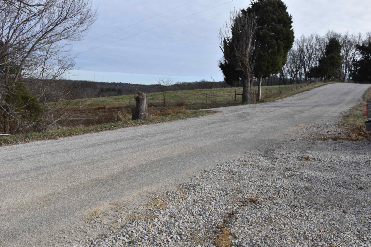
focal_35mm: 30
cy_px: 124
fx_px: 309
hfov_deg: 61.9
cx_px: 186
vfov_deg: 43.6
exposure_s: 1/400
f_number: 10
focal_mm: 20
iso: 200
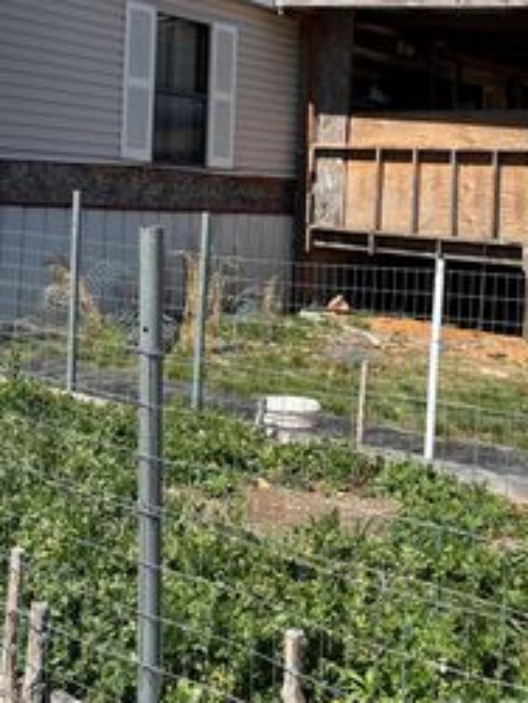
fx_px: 1056
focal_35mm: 52
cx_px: 163
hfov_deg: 27.8
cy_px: 209
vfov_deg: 36.2
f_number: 1.6
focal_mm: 4.2
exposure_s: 1/3300
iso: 32
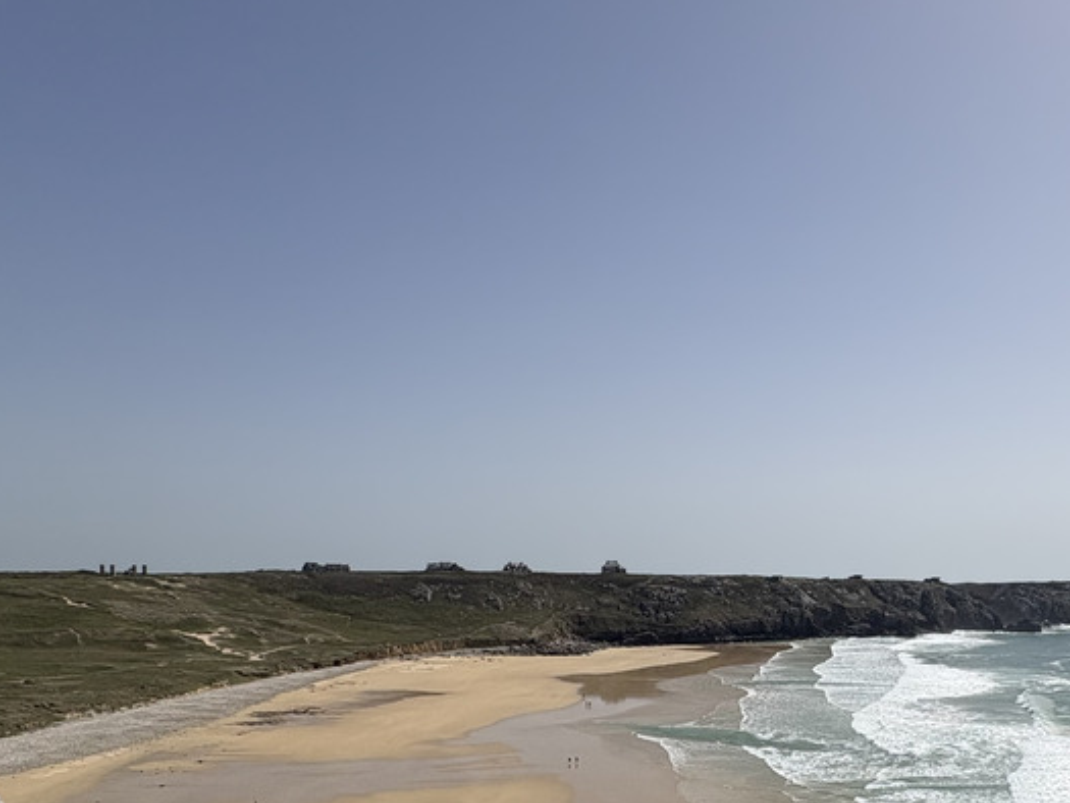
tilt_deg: -3.1
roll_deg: +0.4
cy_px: 644
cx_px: 772
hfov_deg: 54.7
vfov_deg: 42.2
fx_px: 989
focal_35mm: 32
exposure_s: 1/5263
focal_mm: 2.22
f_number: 2.2
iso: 50
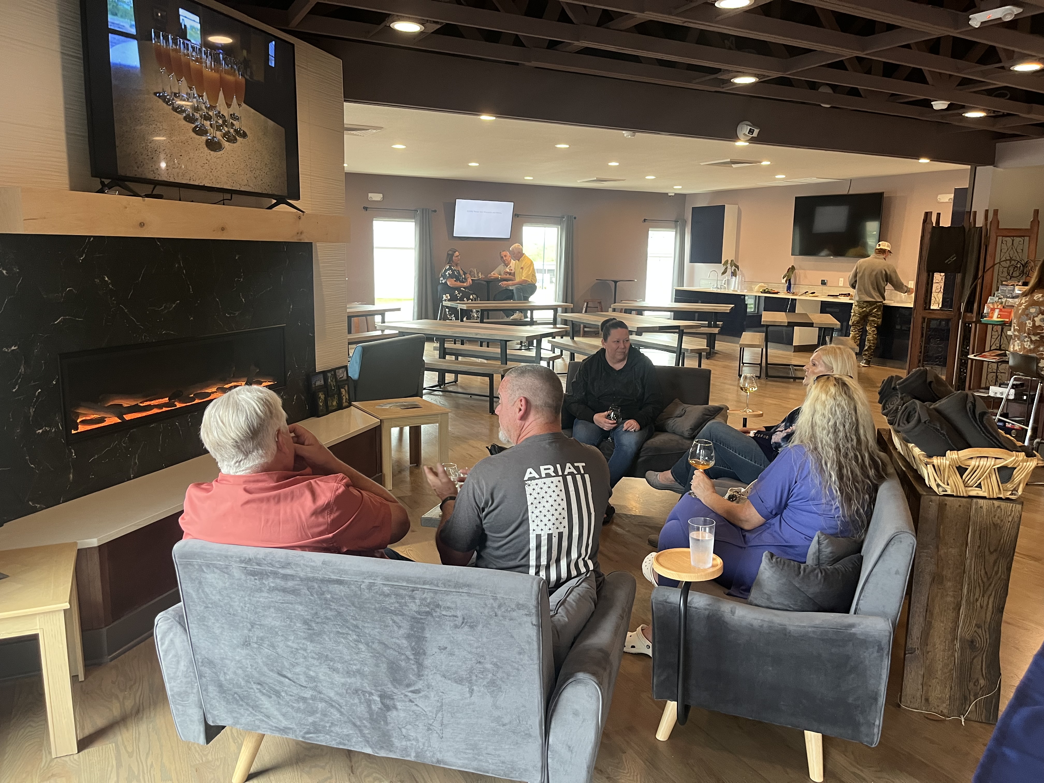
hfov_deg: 67.3
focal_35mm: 26
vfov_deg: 53.1
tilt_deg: -11.2
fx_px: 784
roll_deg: -0.3
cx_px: 522
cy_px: 392
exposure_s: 1/60
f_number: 1.6
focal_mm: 5.1
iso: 250
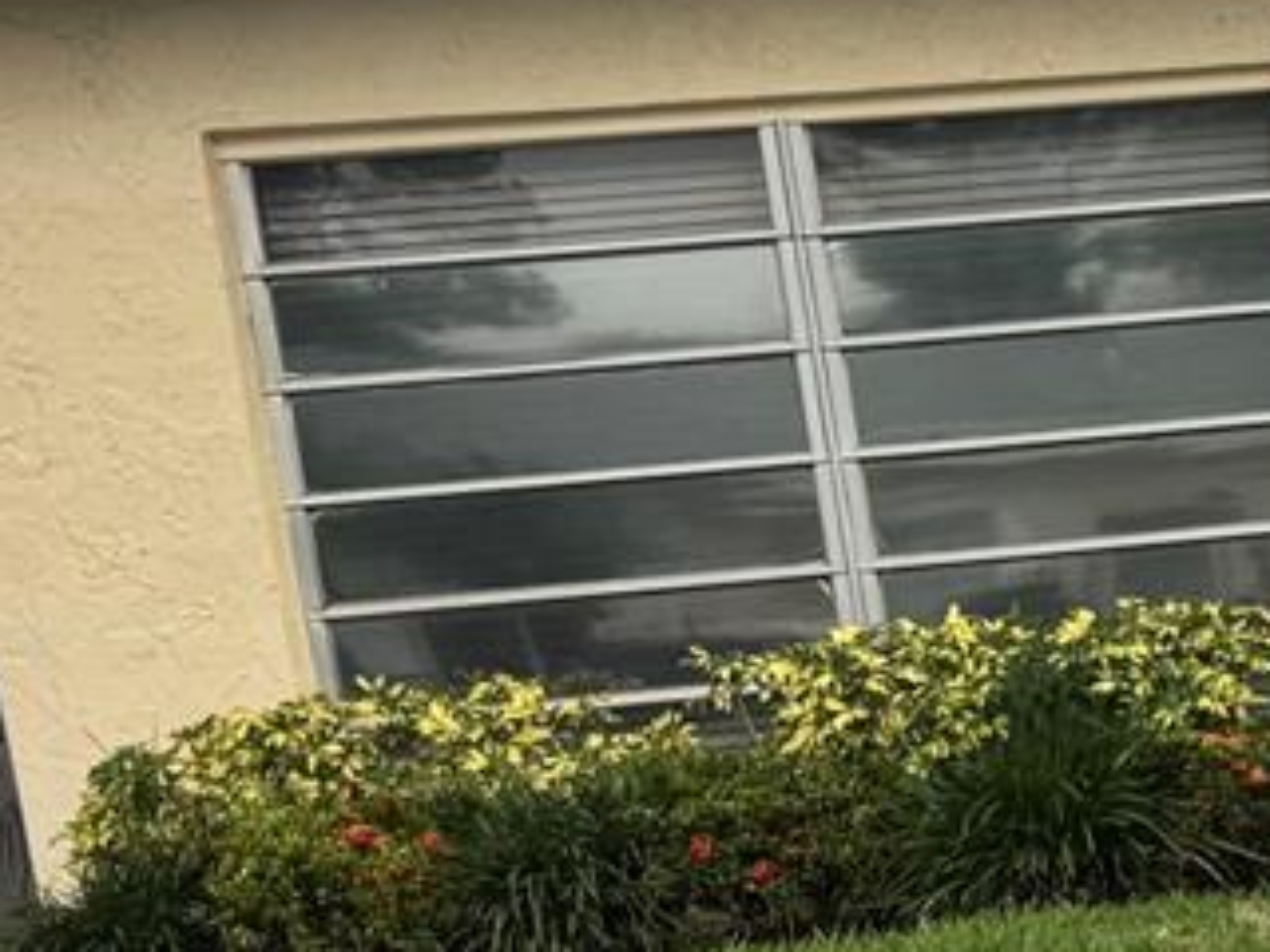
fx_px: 4403
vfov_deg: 12.1
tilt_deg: -8.2
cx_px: 3040
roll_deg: +5.0
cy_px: 1055
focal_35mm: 120
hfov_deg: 12.7
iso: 80
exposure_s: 1/340
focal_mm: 6.76
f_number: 1.78
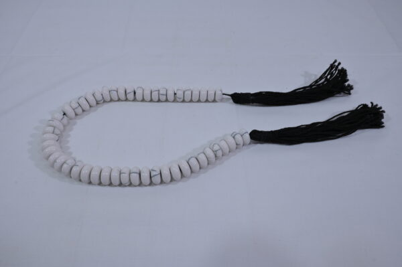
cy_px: 134
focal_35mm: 27
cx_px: 201
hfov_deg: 67.4
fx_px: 301
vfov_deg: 47.9
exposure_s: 1/125
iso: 640
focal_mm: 27
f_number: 10
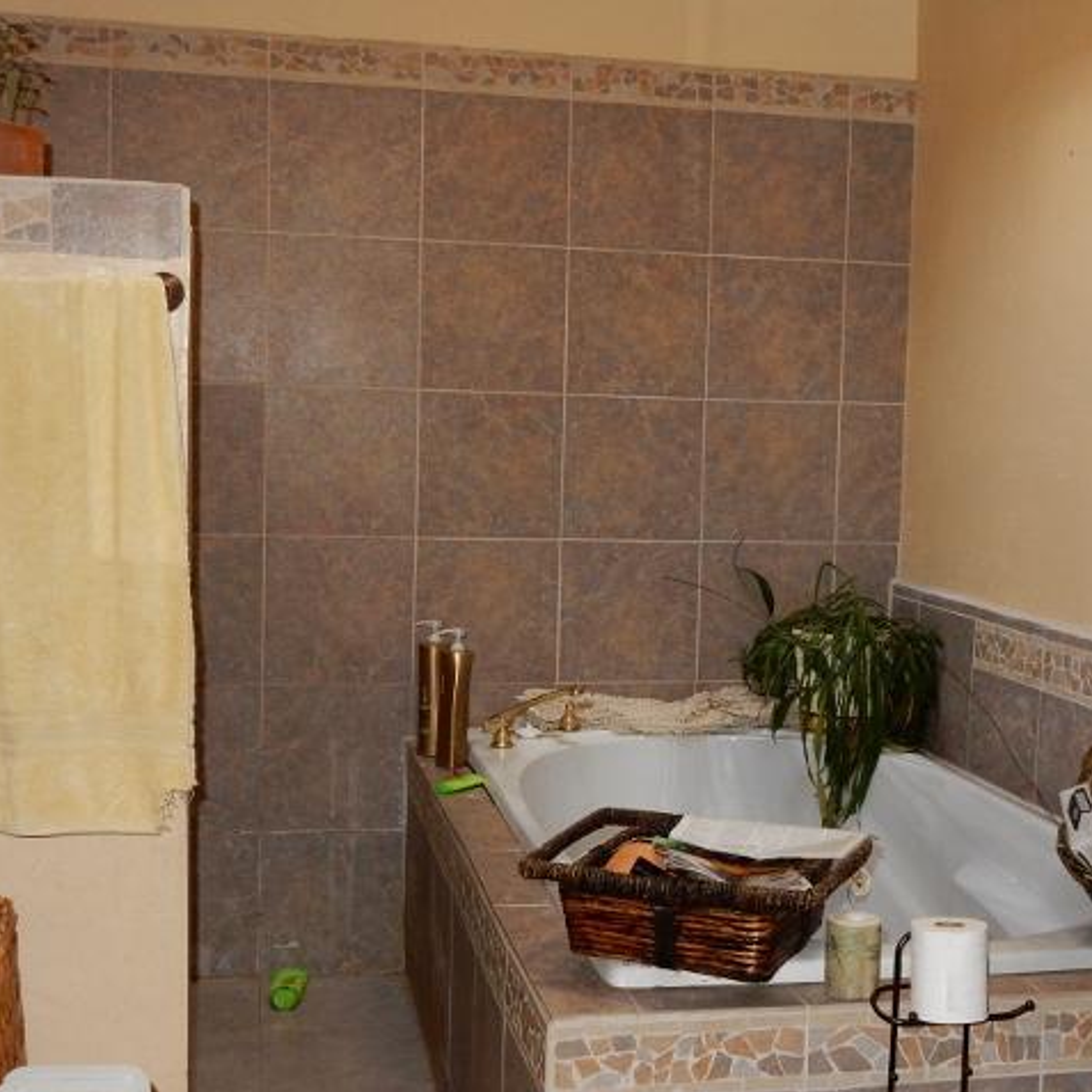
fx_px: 1820
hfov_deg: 33.3
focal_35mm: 51
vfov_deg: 33.4
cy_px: 547
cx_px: 673
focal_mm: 7.6
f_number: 4.2
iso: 280
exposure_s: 1/30
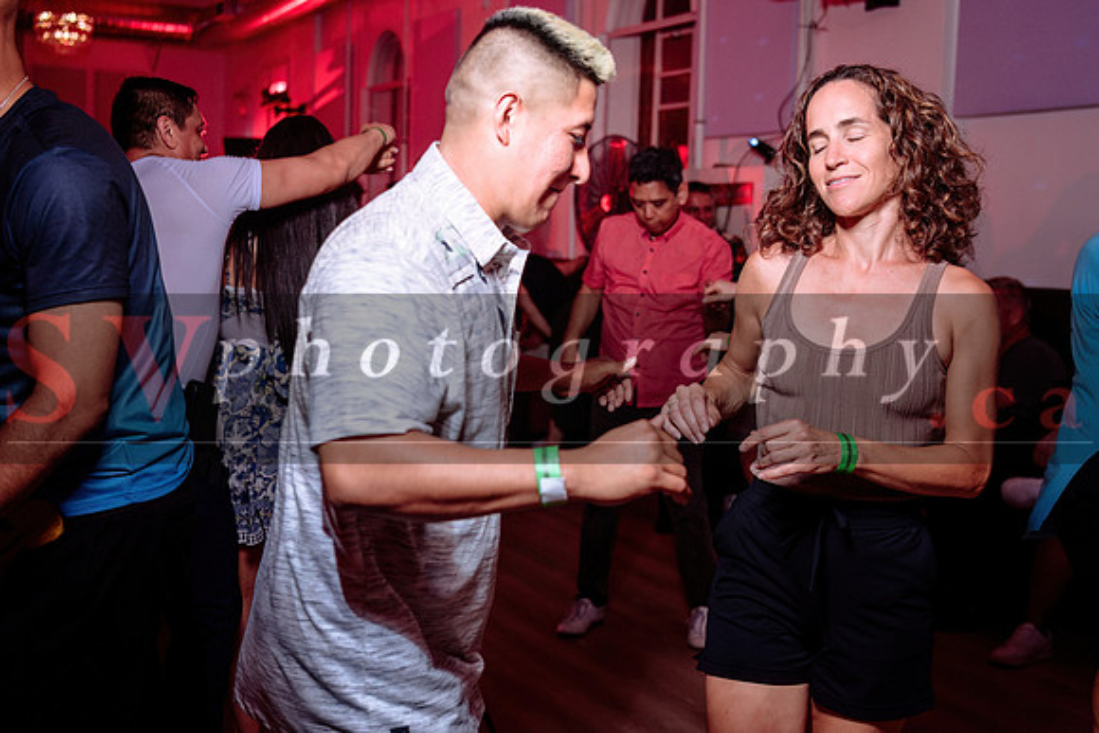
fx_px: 1315
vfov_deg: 31.1
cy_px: 318
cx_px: 551
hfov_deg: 45.3
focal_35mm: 43
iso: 800
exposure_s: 1/50
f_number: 3.2
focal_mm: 38
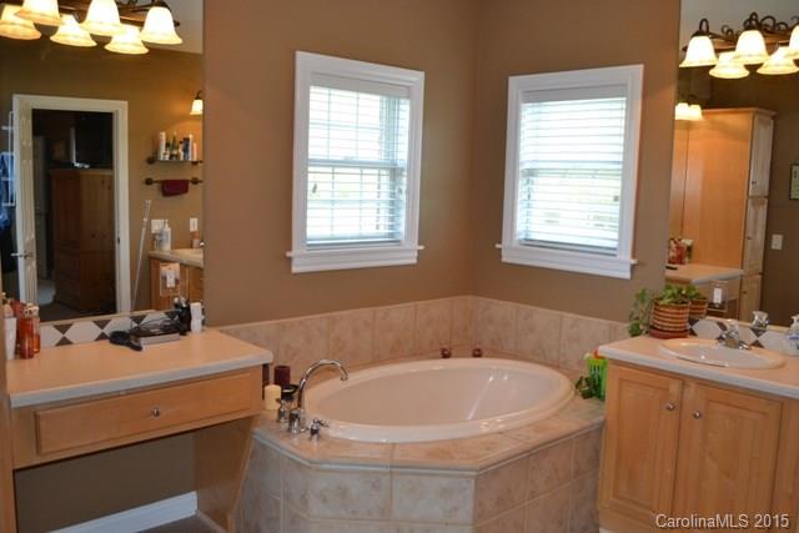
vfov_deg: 40.0
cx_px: 400
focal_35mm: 33
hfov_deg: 57.2
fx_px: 733
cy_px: 266
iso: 450
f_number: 3.8
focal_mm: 22
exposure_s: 1/60
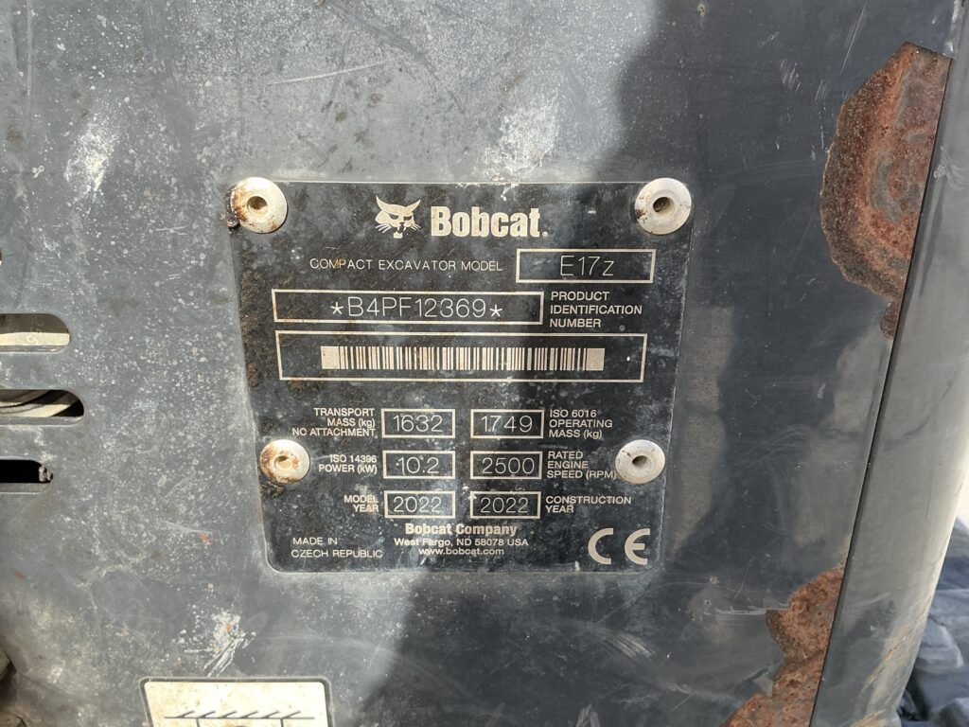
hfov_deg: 63.4
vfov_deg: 49.7
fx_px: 784
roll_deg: +0.6
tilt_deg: -21.1
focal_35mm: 28
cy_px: 364
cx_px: 484
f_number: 1.8
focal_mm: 3
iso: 25
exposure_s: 1/320
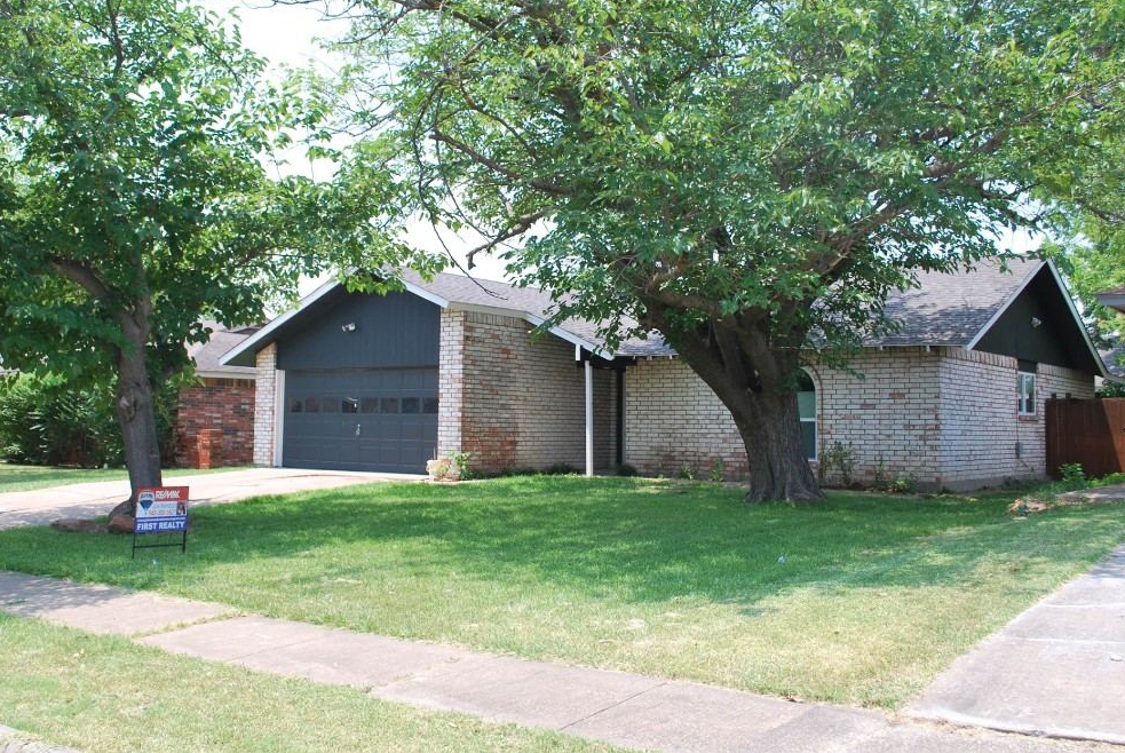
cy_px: 333
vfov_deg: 37.9
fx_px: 1095
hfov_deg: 54.3
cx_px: 513
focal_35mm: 35
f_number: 6.3
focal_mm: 20
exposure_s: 1/160
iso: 100
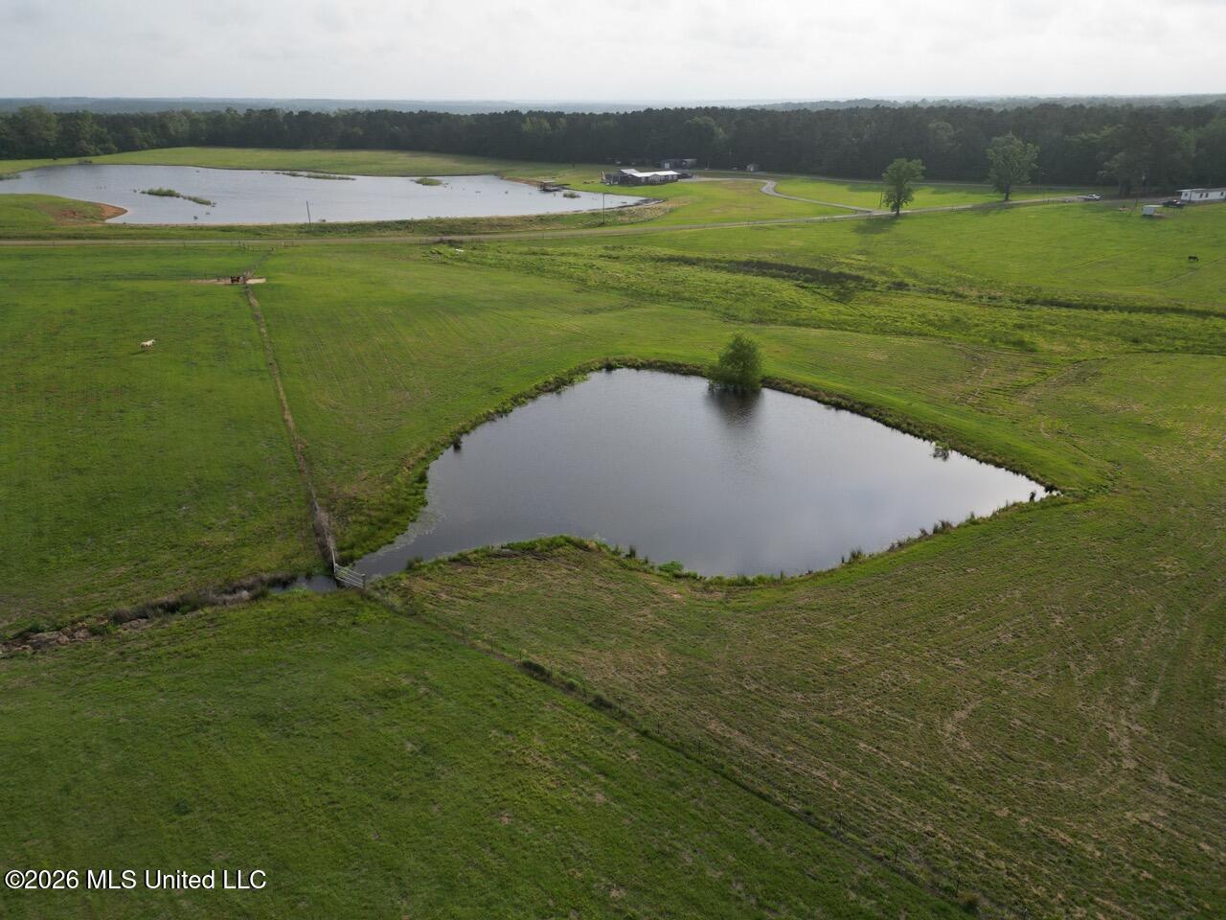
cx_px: 613
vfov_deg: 56.8
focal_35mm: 24
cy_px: 460
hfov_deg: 71.6
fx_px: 850
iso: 160
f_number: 1.7
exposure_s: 1/4000
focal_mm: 6.72
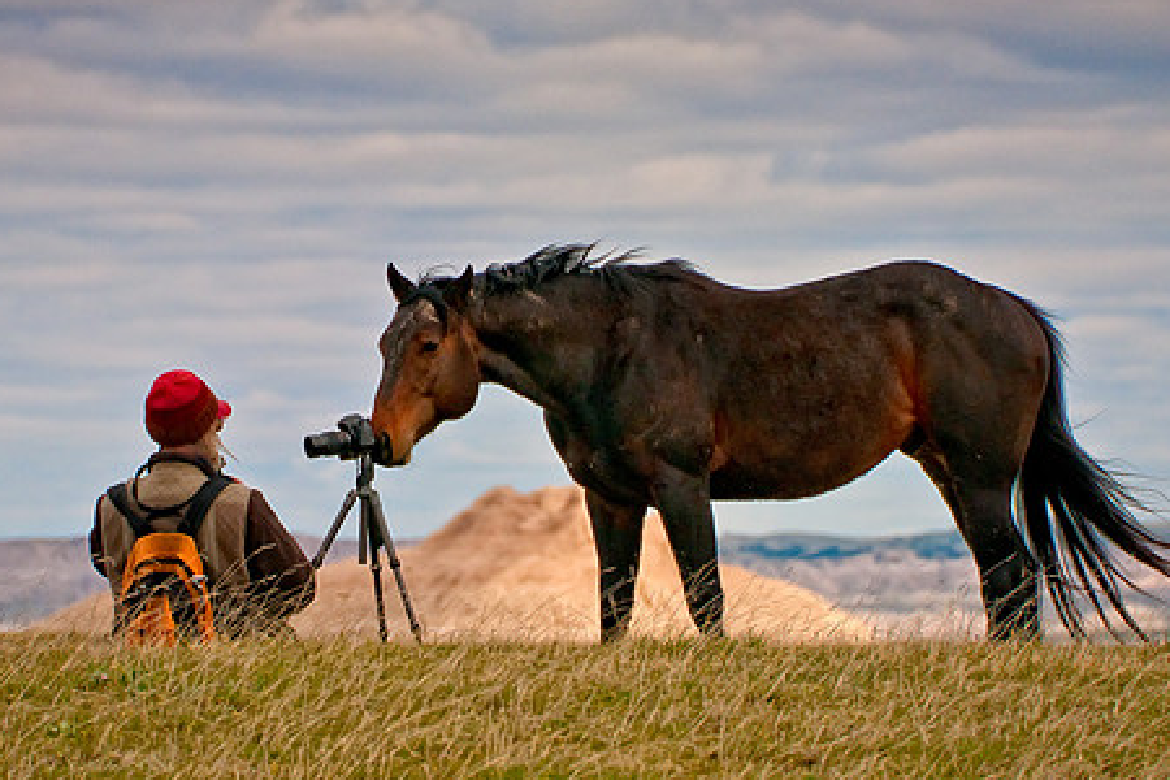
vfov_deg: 3.6
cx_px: 554
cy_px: 363
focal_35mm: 387
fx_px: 12577
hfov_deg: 5.3
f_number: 8
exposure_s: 1/1000
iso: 200
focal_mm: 200
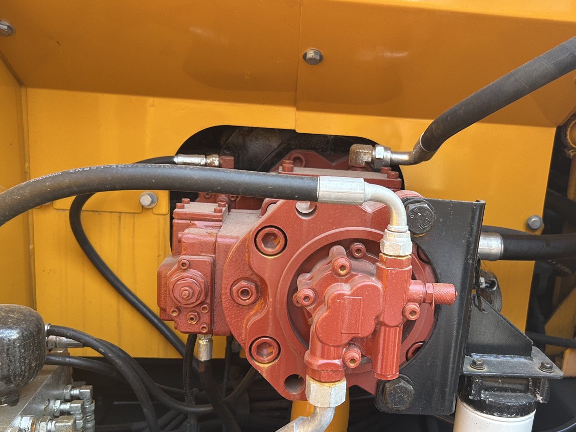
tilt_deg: -11.7
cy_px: 234
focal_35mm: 34
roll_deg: -3.4
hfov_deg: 53.6
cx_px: 344
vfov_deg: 41.8
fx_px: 566
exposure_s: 1/121
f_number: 1.5
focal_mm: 5.7
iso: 125
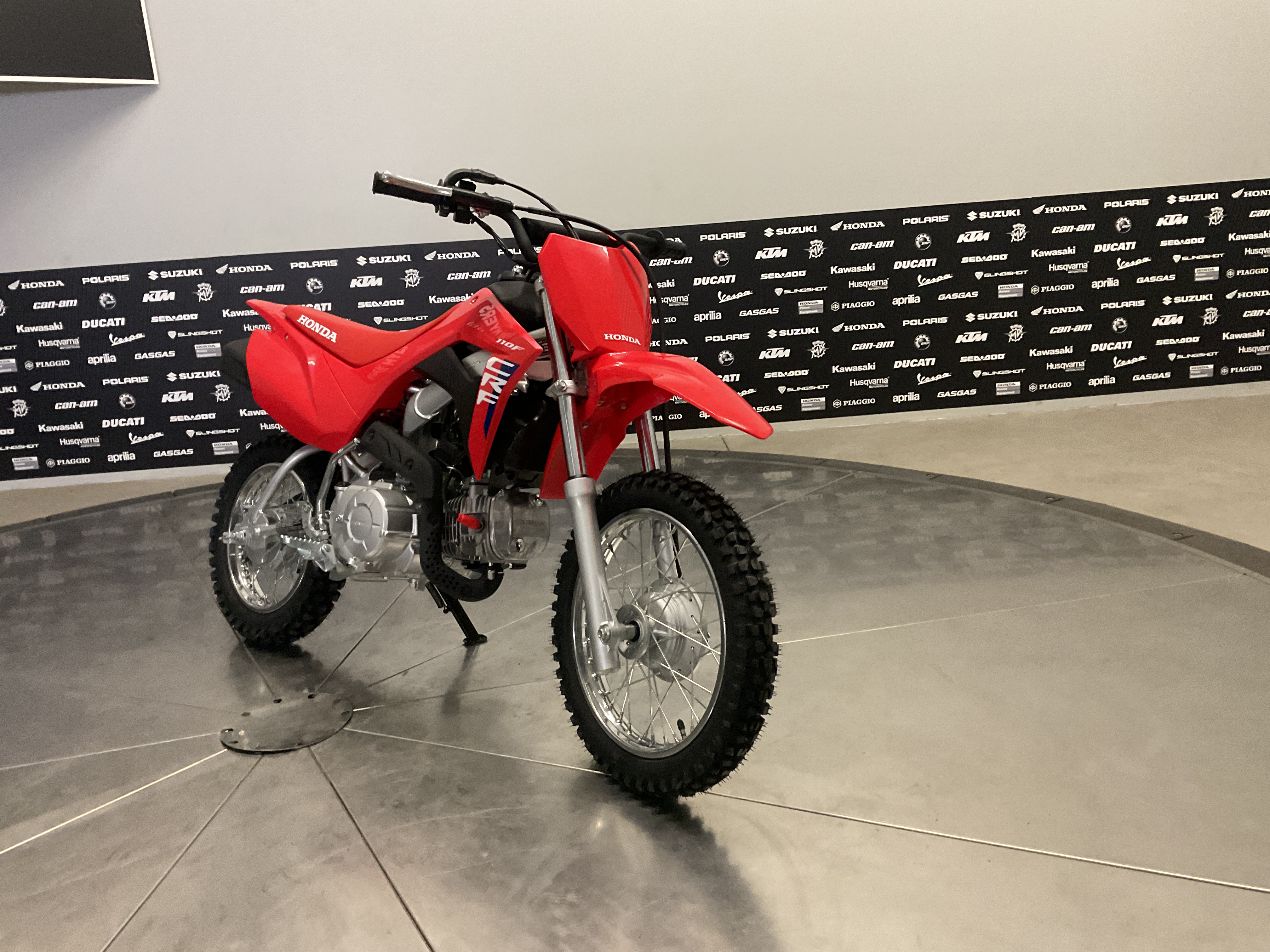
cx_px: 635
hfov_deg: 61.7
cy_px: 476
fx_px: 1064
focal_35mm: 29
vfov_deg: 48.2
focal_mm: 3
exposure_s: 1/60
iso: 250
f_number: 1.8
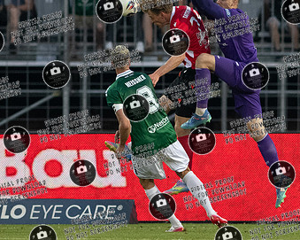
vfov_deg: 1.2
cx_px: 272
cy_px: 89
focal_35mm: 1308
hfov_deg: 1.5
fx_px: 11610
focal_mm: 300
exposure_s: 1/1600
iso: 2500
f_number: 3.2
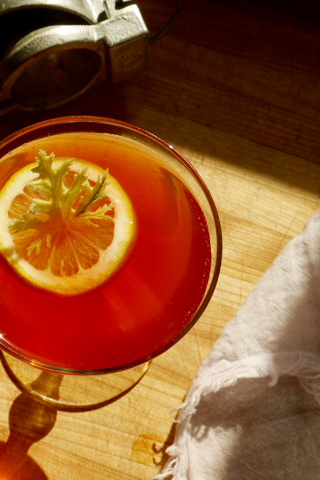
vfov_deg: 34.5
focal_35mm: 58
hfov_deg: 23.1
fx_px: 773
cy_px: 245
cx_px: 65
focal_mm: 20
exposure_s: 1/320
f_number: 11
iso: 200
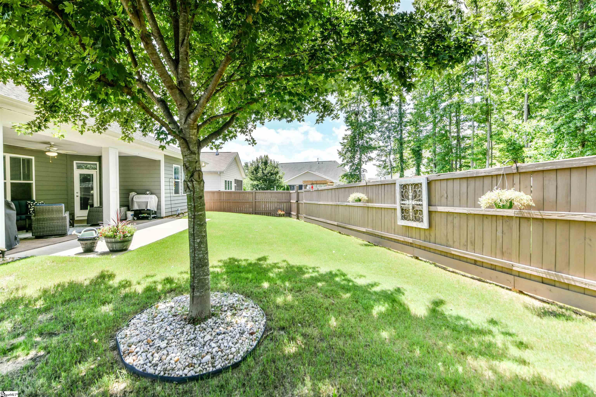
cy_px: 198
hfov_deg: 96.7
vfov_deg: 73.7
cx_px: 298
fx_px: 265
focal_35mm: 16
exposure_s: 1/400
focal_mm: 16
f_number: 8
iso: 400
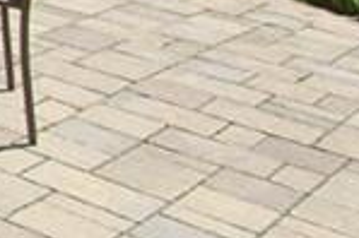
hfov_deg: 11.0
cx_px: -708
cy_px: -286
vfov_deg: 10.0
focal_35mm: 124
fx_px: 1235
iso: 200
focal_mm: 12
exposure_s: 1/250
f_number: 8
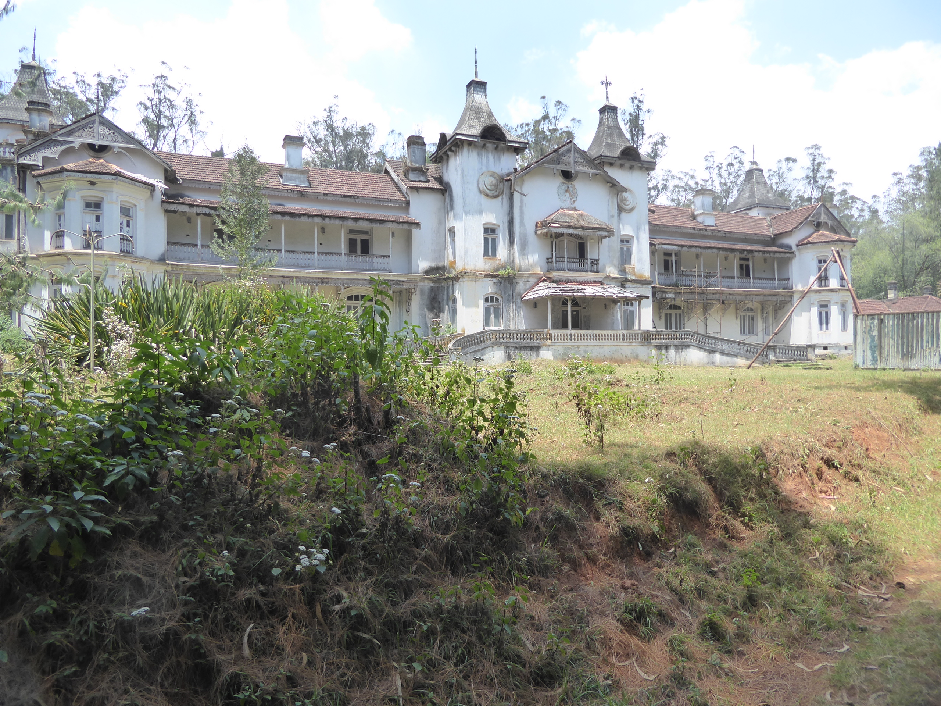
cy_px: 353
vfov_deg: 54.9
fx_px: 680
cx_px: 470
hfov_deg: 69.4
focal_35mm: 25
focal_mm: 4.3
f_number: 3.3
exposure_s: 1/400
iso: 160
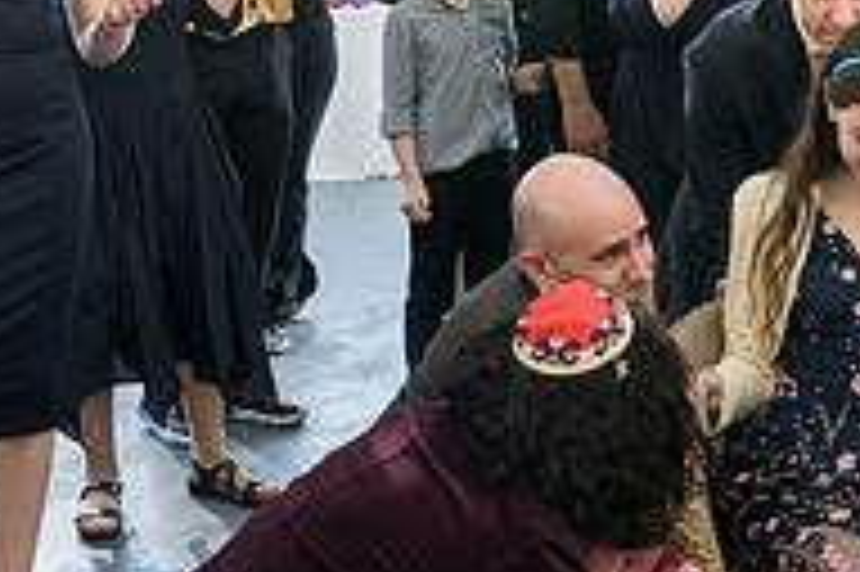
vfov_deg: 17.9
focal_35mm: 76
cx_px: 910
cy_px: 259
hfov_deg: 25.1
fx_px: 1814
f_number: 4
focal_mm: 25
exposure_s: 1/200
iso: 1250
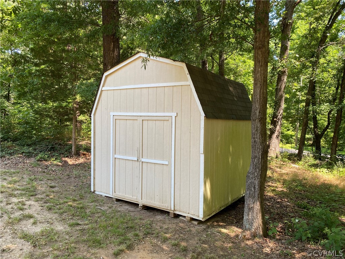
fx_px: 259
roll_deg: -0.6
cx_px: 172
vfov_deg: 53.1
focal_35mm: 26
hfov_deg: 67.3
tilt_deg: -2.7
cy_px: 130
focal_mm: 4.25
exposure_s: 1/122
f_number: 1.8
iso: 32
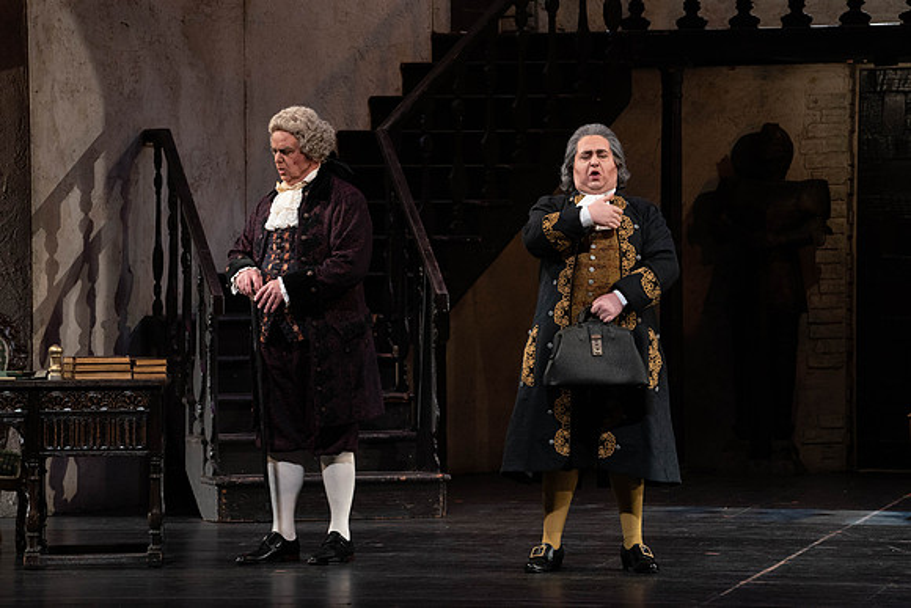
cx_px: 456
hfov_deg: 10.6
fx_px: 4910
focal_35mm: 194
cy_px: 304
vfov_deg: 7.1
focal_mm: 194
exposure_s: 1/250
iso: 3200
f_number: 8
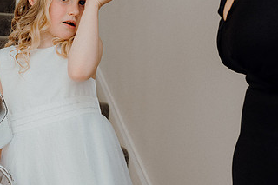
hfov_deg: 39.8
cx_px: 89
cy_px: 62
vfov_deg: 27.3
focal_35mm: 49
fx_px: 378
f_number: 3.5
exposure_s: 1/160
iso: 400
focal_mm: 27
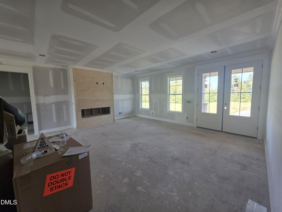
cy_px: 106
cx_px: 141
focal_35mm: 13
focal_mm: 2.2
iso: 80
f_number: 1.9
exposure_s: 1/120
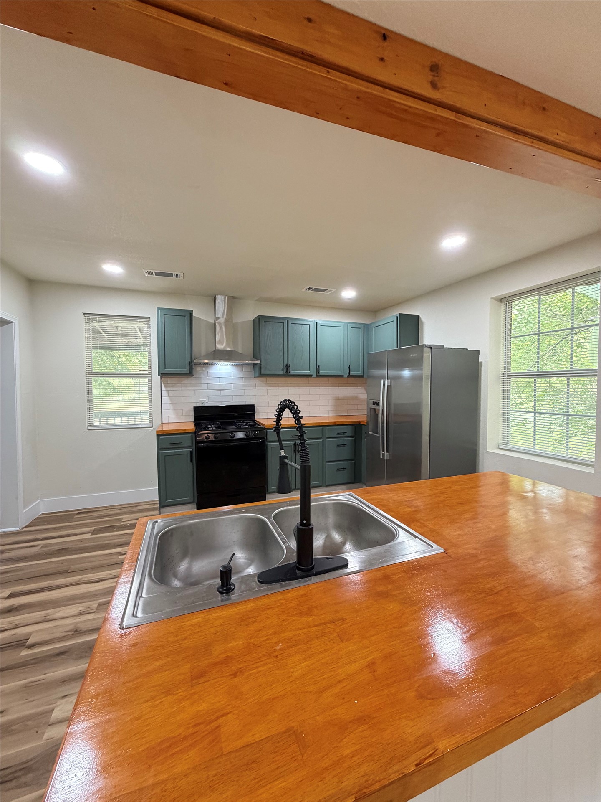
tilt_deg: -1.8
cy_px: 401
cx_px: 300
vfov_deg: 102.1
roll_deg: +0.9
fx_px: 324
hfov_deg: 85.7
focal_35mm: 14
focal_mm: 2.22
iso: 400
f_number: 2.2
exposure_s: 1/60
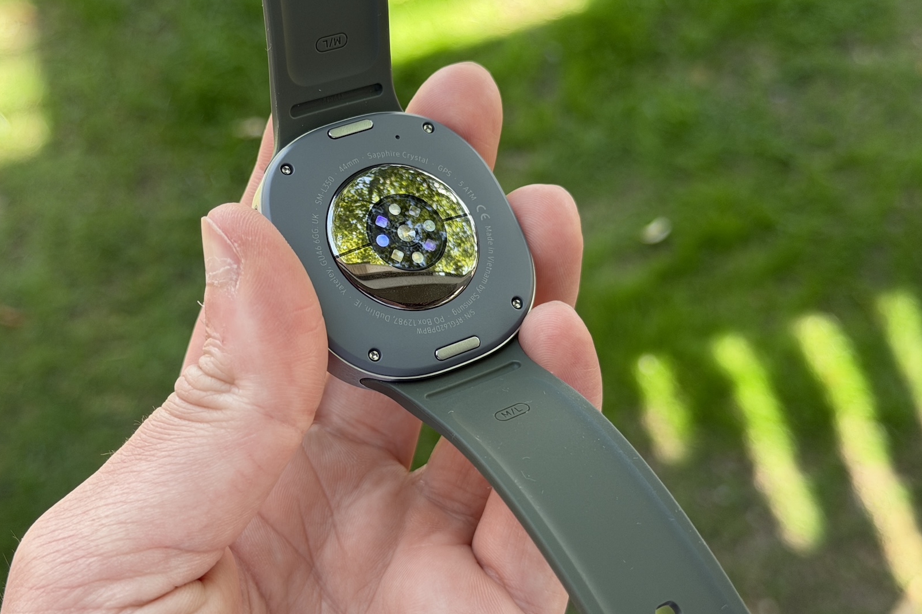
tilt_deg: -54.6
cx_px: 381
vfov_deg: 22.9
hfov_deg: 33.9
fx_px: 1511
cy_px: 235
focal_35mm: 59
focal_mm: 6.76
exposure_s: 1/200
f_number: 1.78
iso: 64
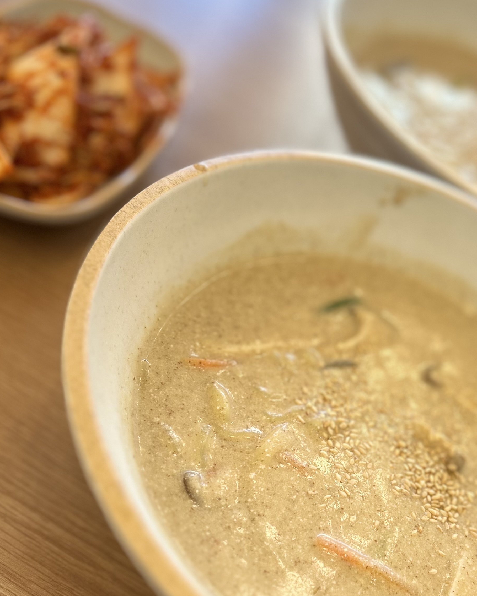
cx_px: 370
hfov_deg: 32.7
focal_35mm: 45
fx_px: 794
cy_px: 390
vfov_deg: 40.7
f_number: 1.5
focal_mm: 5.7
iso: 64
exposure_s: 1/120
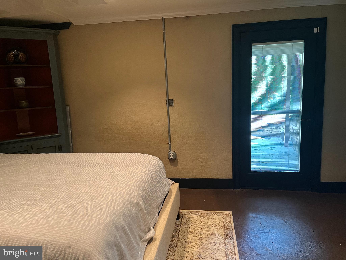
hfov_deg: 67.3
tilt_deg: -9.9
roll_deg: +2.1
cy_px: 130
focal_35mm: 26
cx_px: 173
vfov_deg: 53.1
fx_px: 260
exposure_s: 1/60
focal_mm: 5.1
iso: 320
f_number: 1.6
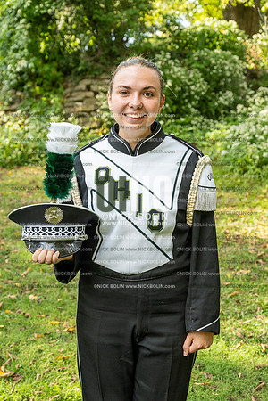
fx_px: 614
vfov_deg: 36.2
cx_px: 134
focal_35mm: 55
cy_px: 200
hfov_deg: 24.6
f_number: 5.6
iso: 1000
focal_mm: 55
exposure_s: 1/640
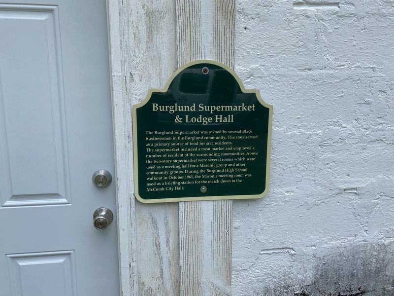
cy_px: 148
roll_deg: +0.6
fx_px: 296
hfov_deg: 67.3
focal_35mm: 26
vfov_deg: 53.1
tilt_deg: -11.4
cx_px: 197
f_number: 1.8
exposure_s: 1/1063
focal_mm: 4.25
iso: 32
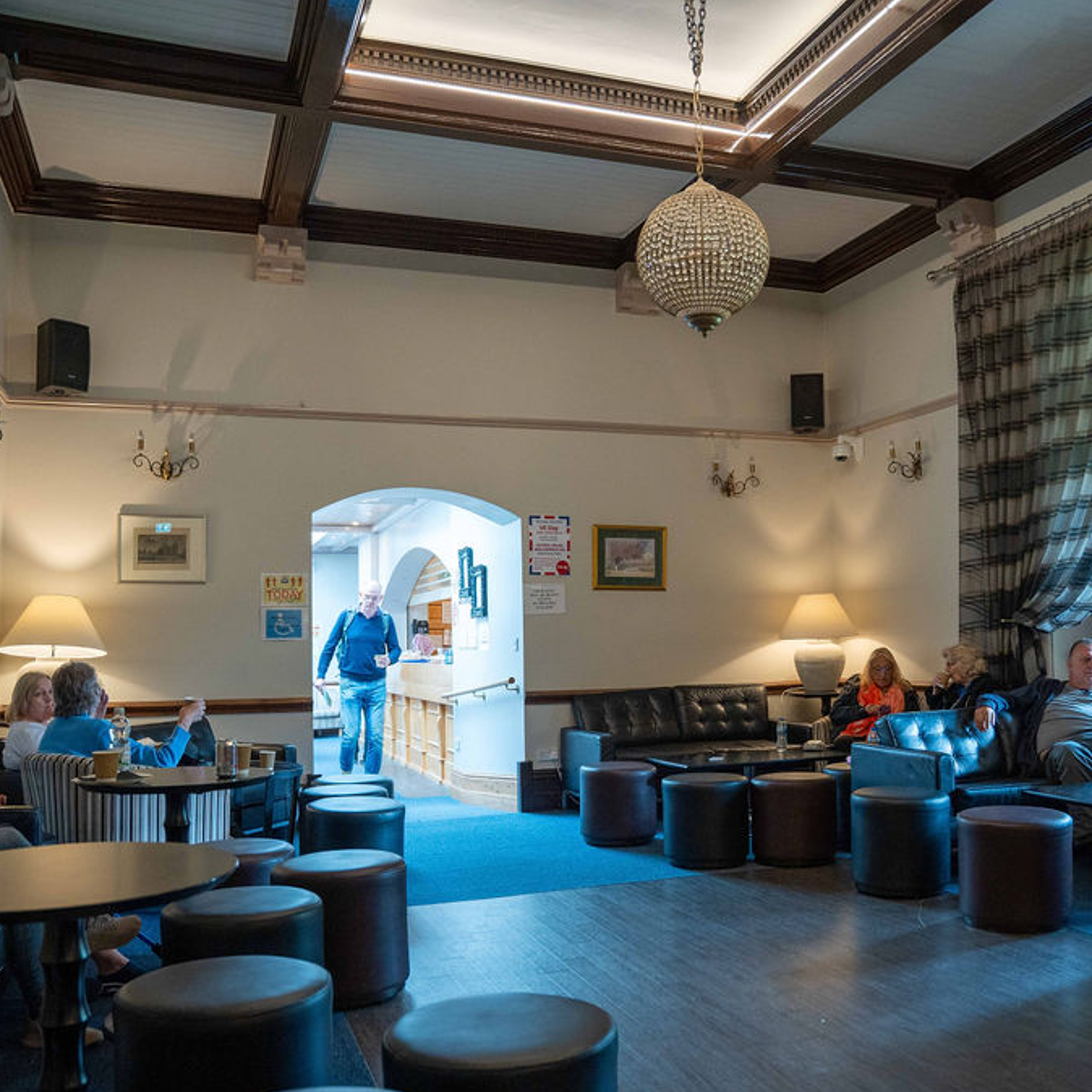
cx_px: 638
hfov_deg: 52.3
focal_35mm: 31
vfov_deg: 52.5
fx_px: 1106
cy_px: 550
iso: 1250
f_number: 2.8
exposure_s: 1/160
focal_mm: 24
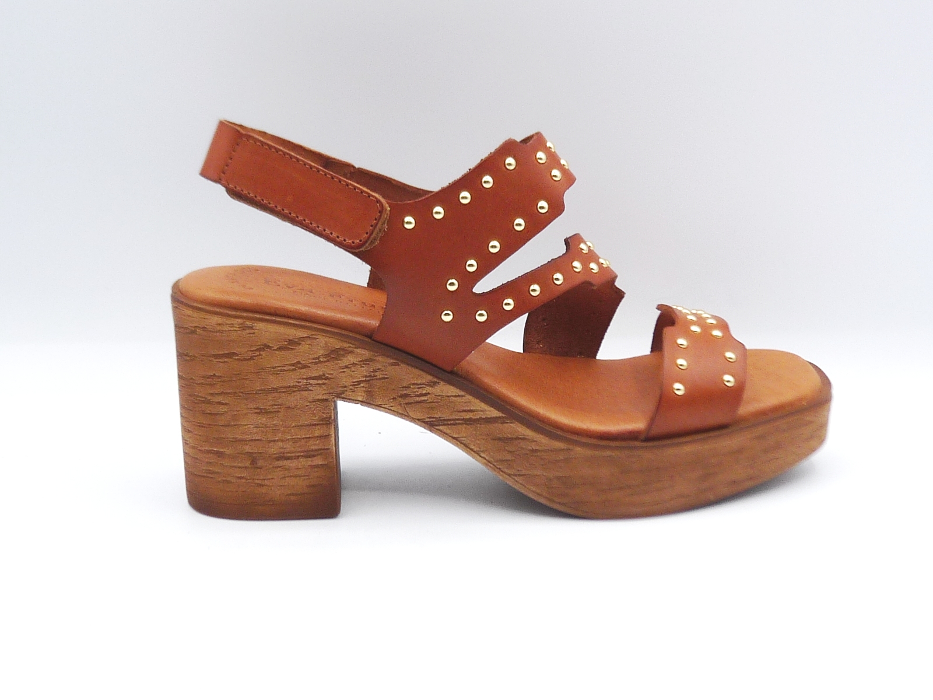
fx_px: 1671
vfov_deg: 23.7
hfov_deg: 31.2
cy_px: 350
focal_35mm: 62
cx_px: 466
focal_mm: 6.2
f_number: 4
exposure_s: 1/250
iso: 100
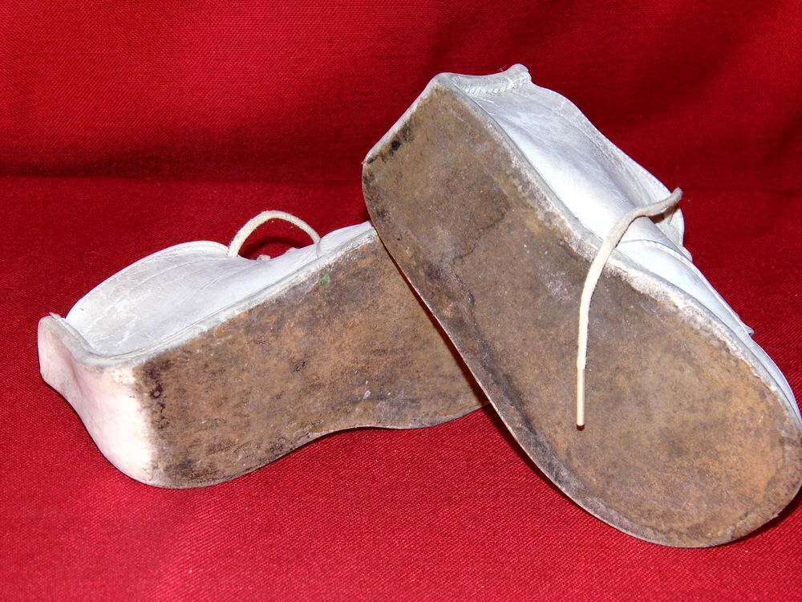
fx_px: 2456
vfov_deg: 14.0
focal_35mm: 106
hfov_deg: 18.5
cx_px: 401
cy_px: 301
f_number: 4.5
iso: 100
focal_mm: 19
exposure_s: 1/60
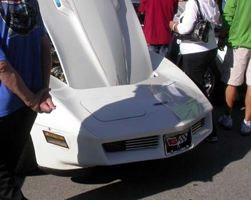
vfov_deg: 22.6
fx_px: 497
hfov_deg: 27.7
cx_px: 46
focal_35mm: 67
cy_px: 53
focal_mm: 7.85
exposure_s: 1/504
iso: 100
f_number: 7.5
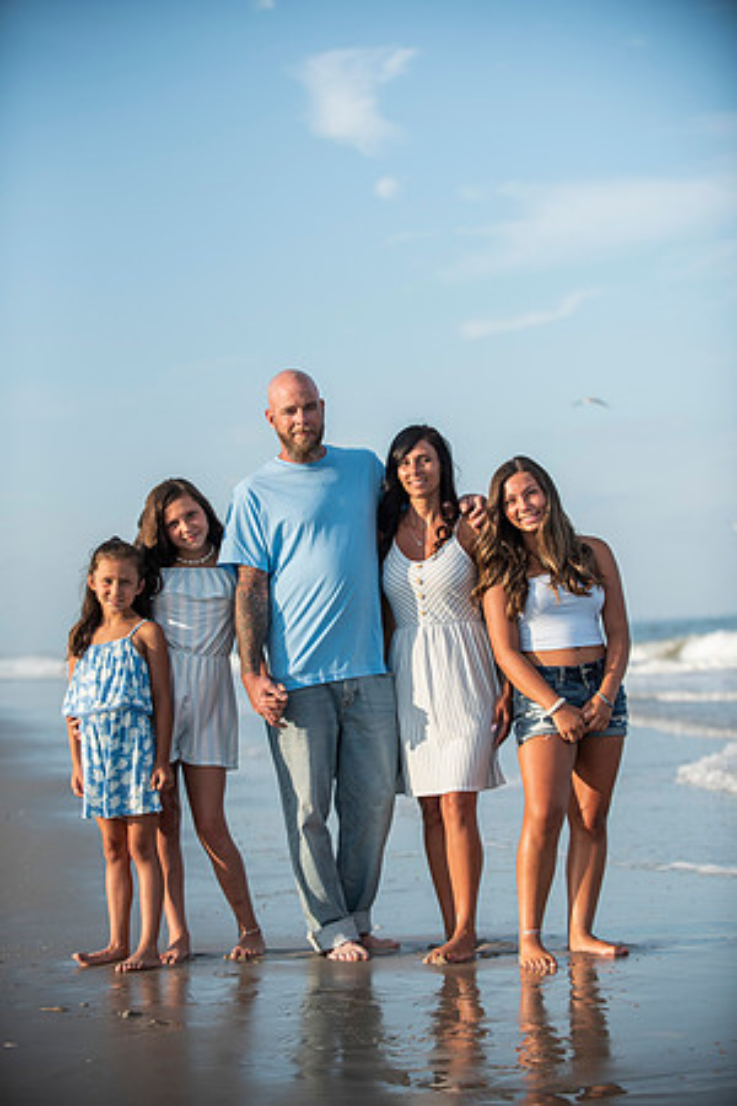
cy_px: 553
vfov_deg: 24.8
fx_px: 2518
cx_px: 368
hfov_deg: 16.7
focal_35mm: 82
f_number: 3.2
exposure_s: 1/4000
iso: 250
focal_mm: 82
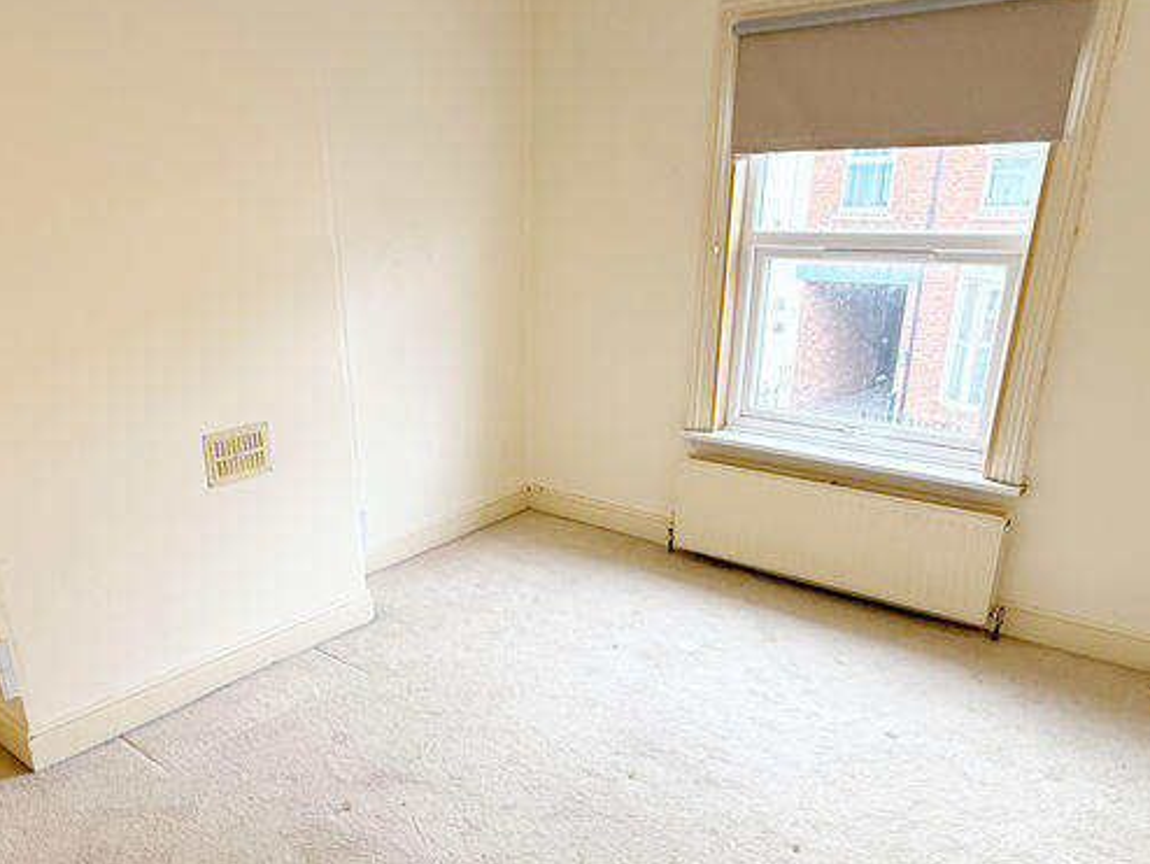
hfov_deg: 61.3
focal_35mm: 29
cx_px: 480
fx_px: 964
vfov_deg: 47.1
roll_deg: +1.9
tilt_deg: -24.1
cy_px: 608
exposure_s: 1/99
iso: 80
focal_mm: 2.22
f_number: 2.2
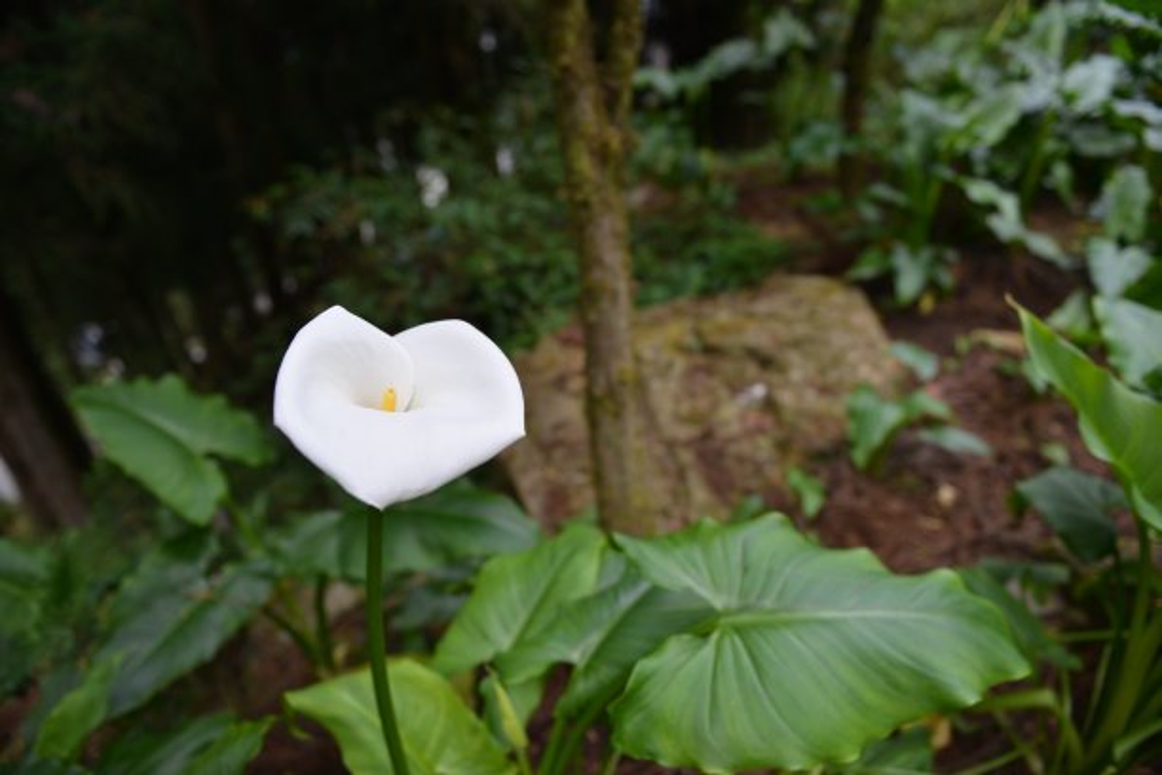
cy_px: 388
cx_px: 581
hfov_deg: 73.7
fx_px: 775
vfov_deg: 53.1
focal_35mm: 24
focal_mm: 24
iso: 320
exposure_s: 1/1000
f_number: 2.8
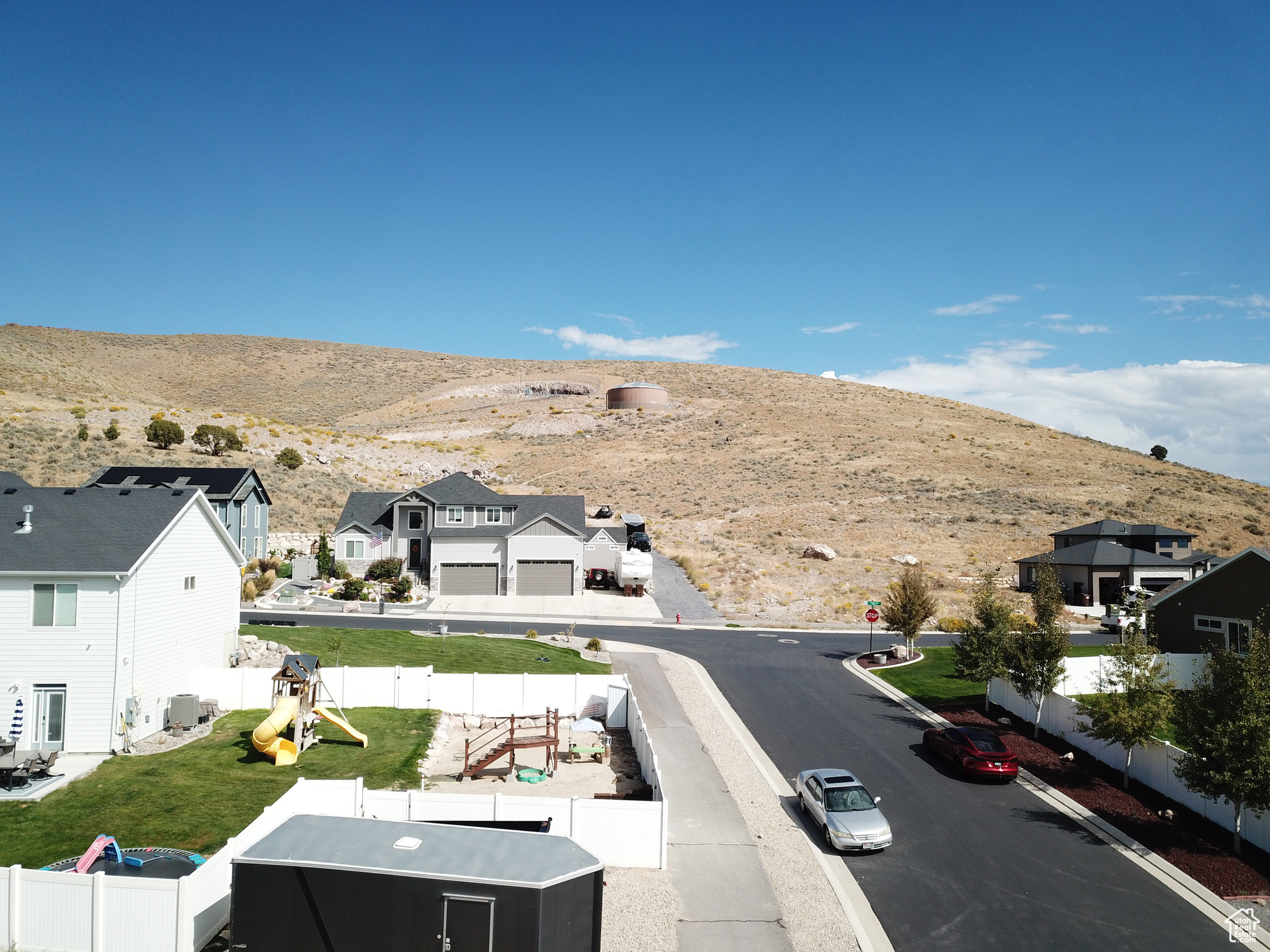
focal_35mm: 26
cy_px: 476
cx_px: 635
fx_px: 954
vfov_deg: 53.1
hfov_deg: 67.3
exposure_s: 1/1764
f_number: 2.2
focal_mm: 4.73
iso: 100
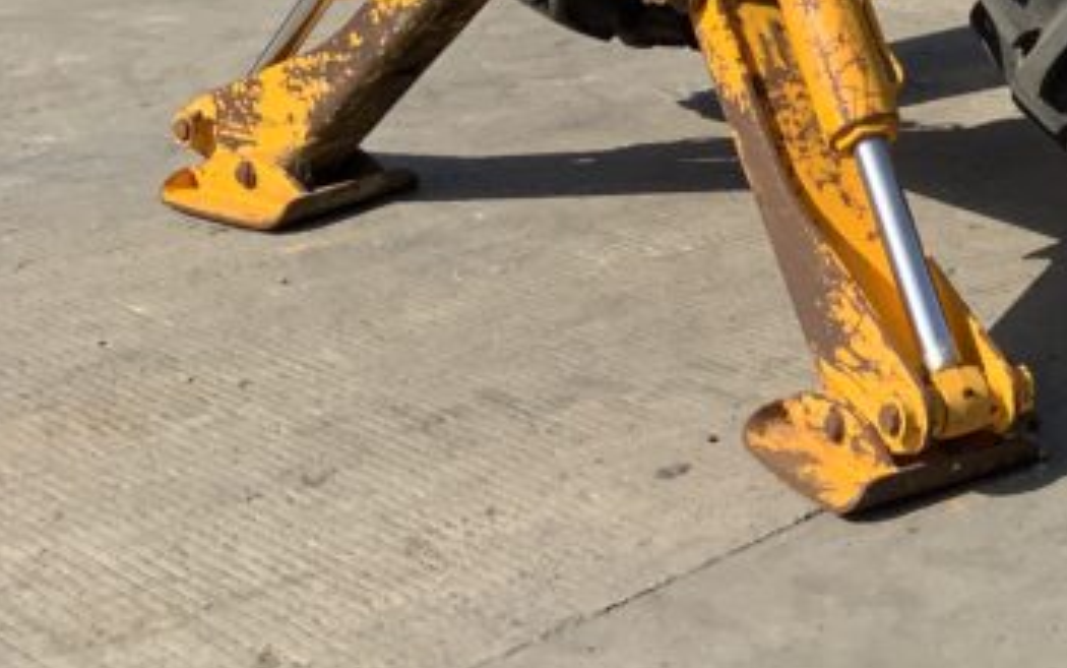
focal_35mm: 90
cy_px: -284
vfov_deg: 13.8
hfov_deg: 20.7
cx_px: 1433
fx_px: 2618
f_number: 1.8
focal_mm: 3
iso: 16
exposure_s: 1/1675
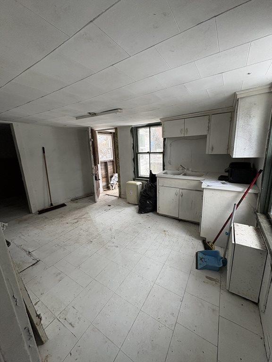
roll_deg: +1.1
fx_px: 147
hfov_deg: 85.7
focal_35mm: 14
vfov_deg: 102.1
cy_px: 181
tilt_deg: -12.7
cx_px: 136
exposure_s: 1/99
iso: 200
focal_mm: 2.22
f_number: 2.2
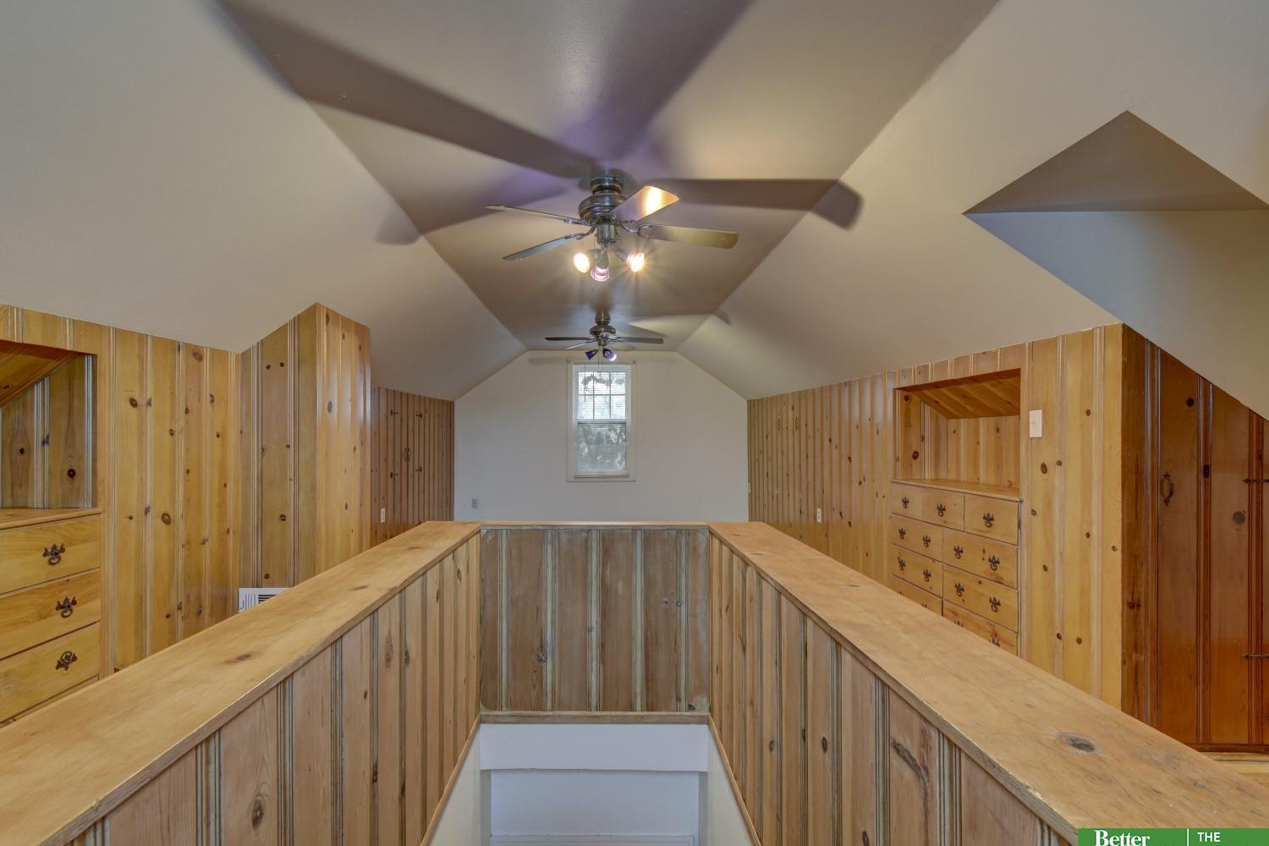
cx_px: 596
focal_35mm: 16
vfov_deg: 73.7
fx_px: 564
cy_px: 428
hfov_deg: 96.6
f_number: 8
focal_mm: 10
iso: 400
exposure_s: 1.3
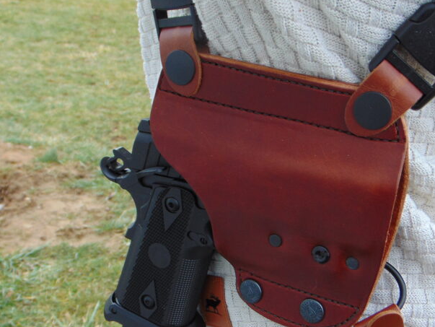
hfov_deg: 34.2
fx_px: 704
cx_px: 265
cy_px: 224
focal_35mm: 56
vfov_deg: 26.0
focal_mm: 5.8
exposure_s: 1/80
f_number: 3.2
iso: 80
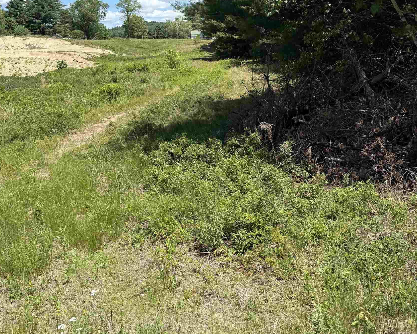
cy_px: 72
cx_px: 200
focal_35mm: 43
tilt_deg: -1.5
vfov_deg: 34.0
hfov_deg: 42.9
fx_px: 531
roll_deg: +0.9
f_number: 1.78
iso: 80
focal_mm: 6.76
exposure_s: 1/3425
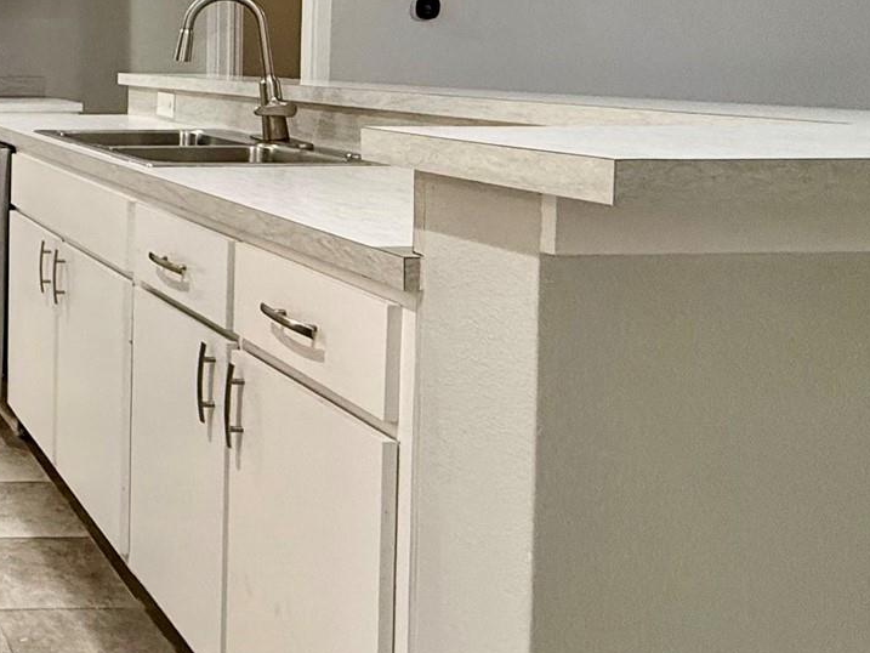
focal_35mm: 40
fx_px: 1005
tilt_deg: -1.7
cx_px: -231
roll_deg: +0.0
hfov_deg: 34.7
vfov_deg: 34.3
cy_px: 86
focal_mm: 2.22
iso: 320
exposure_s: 1/60
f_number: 2.2
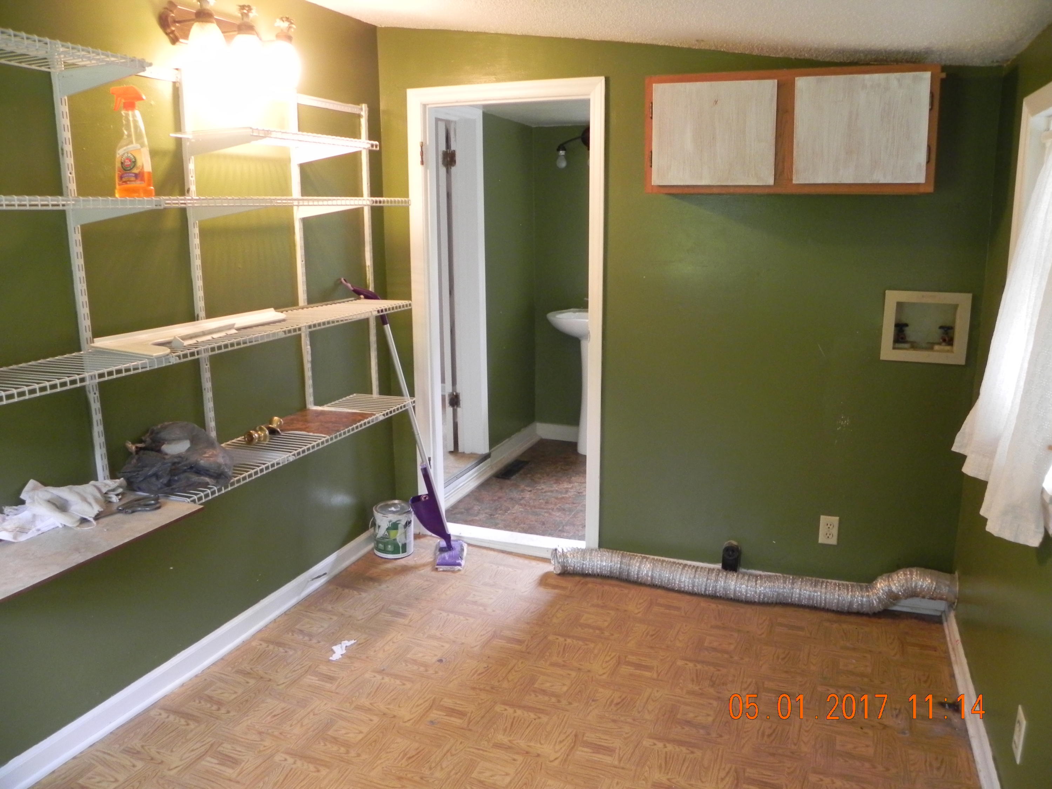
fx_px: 790
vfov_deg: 53.1
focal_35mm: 26
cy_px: 394
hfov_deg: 67.3
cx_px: 526
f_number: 2.8
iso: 340
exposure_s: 1/30
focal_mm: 4.6
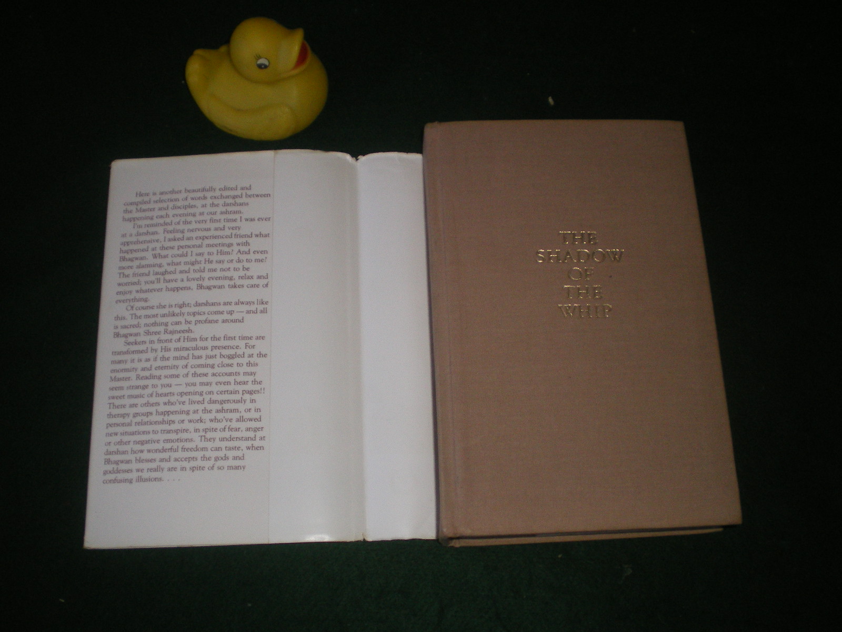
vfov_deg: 37.7
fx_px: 924
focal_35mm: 38
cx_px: 421
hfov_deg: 49.0
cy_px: 316
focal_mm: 6.3
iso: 200
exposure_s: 1/50
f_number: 3.1
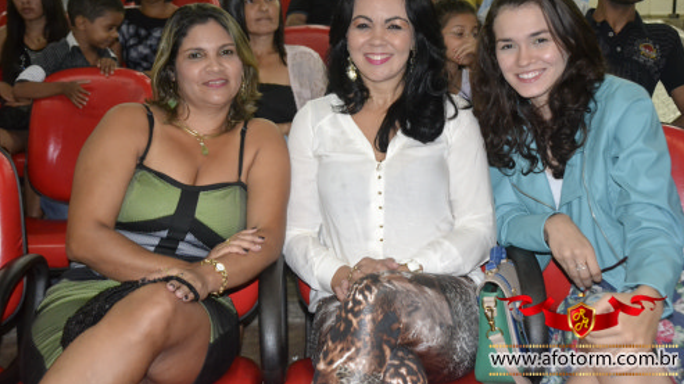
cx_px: 344
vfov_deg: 23.4
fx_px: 925
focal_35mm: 51
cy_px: 157
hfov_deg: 40.6
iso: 3200
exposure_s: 1/60
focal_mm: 32
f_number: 4.2
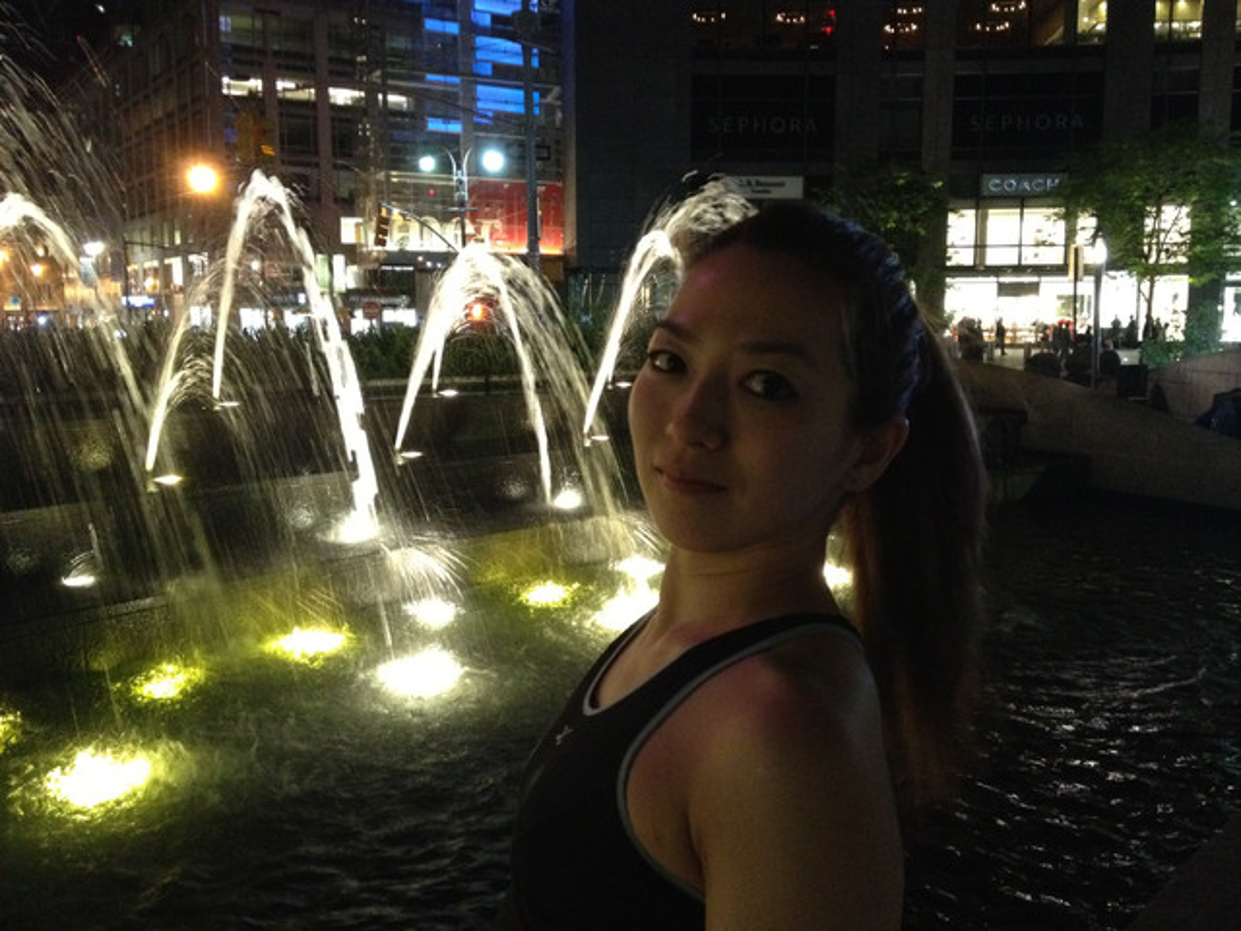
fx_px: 1255
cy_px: 466
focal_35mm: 35
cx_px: 620
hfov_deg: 52.6
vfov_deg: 40.7
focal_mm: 4.28
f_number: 2.4
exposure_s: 1/15
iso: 500
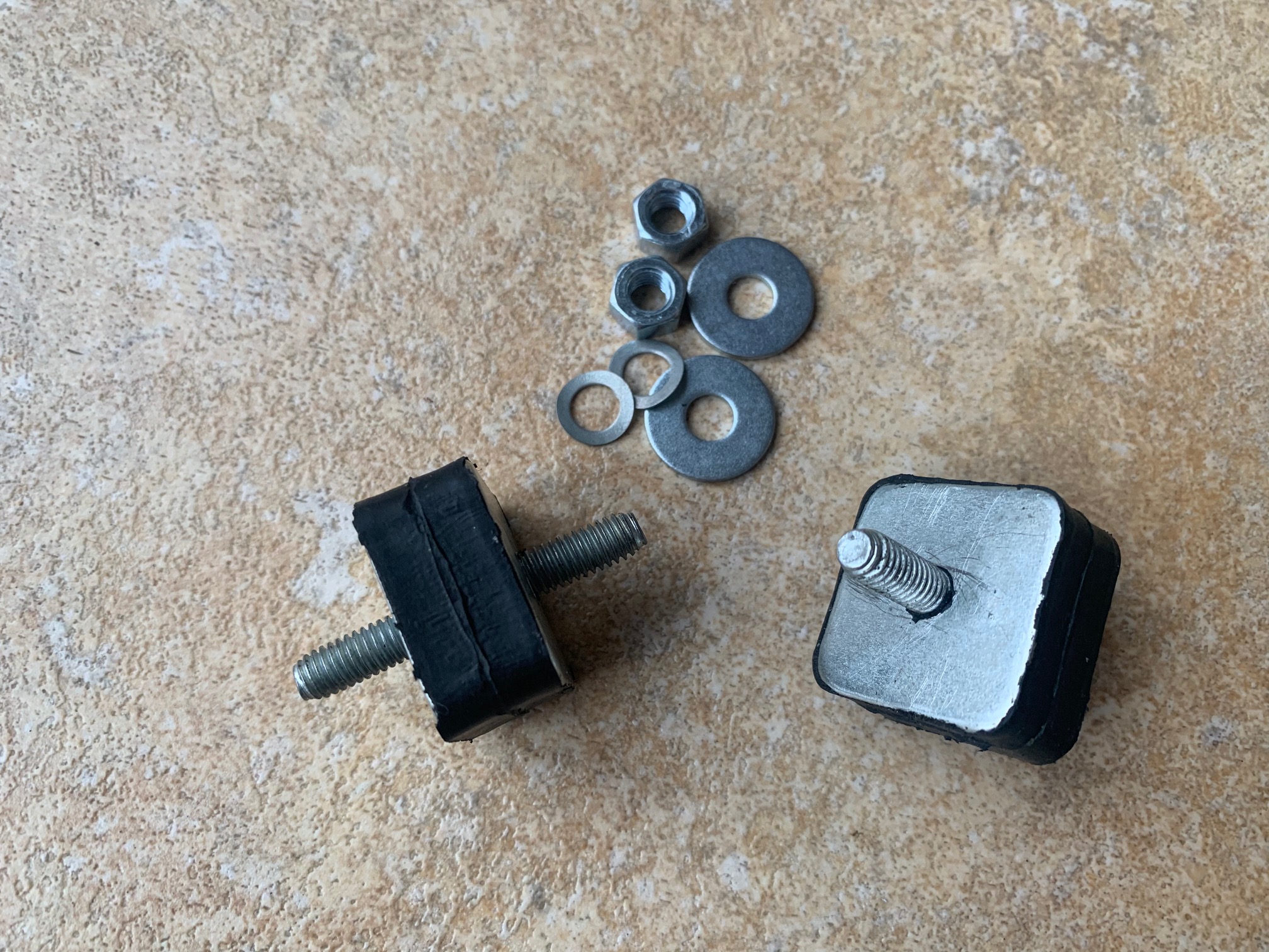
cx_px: 634
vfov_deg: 53.1
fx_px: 953
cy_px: 476
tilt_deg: -77.5
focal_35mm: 26
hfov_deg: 67.3
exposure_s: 1/100
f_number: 1.8
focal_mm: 4.25
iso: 100
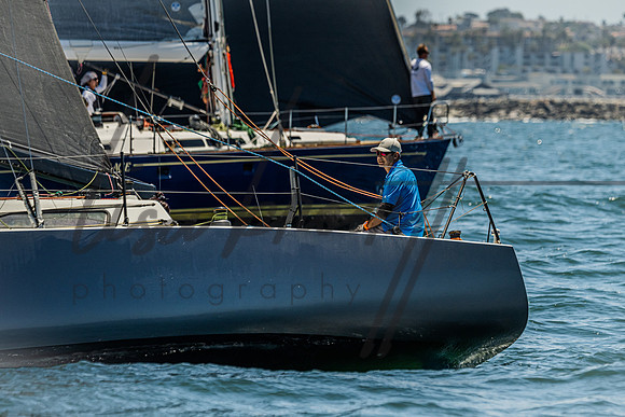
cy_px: 258
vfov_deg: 4.3
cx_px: 386
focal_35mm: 317
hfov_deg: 6.5
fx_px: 5511
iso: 320
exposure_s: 1/1600
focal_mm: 250
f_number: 5.6
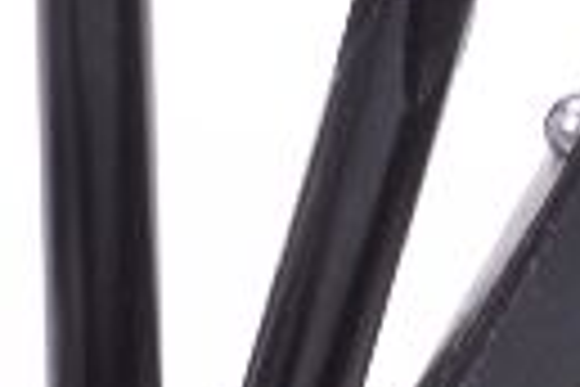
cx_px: 652
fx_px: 21700
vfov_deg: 1.0
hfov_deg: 1.5
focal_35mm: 1347
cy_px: 432
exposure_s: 1/60
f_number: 22
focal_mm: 116
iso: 100
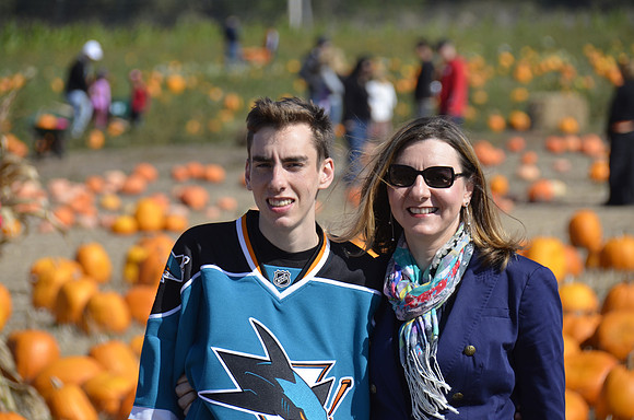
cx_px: 317
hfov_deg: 7.1
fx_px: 5140
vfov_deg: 4.7
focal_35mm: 292
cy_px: 210
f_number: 7.1
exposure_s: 1/800
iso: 200
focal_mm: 195
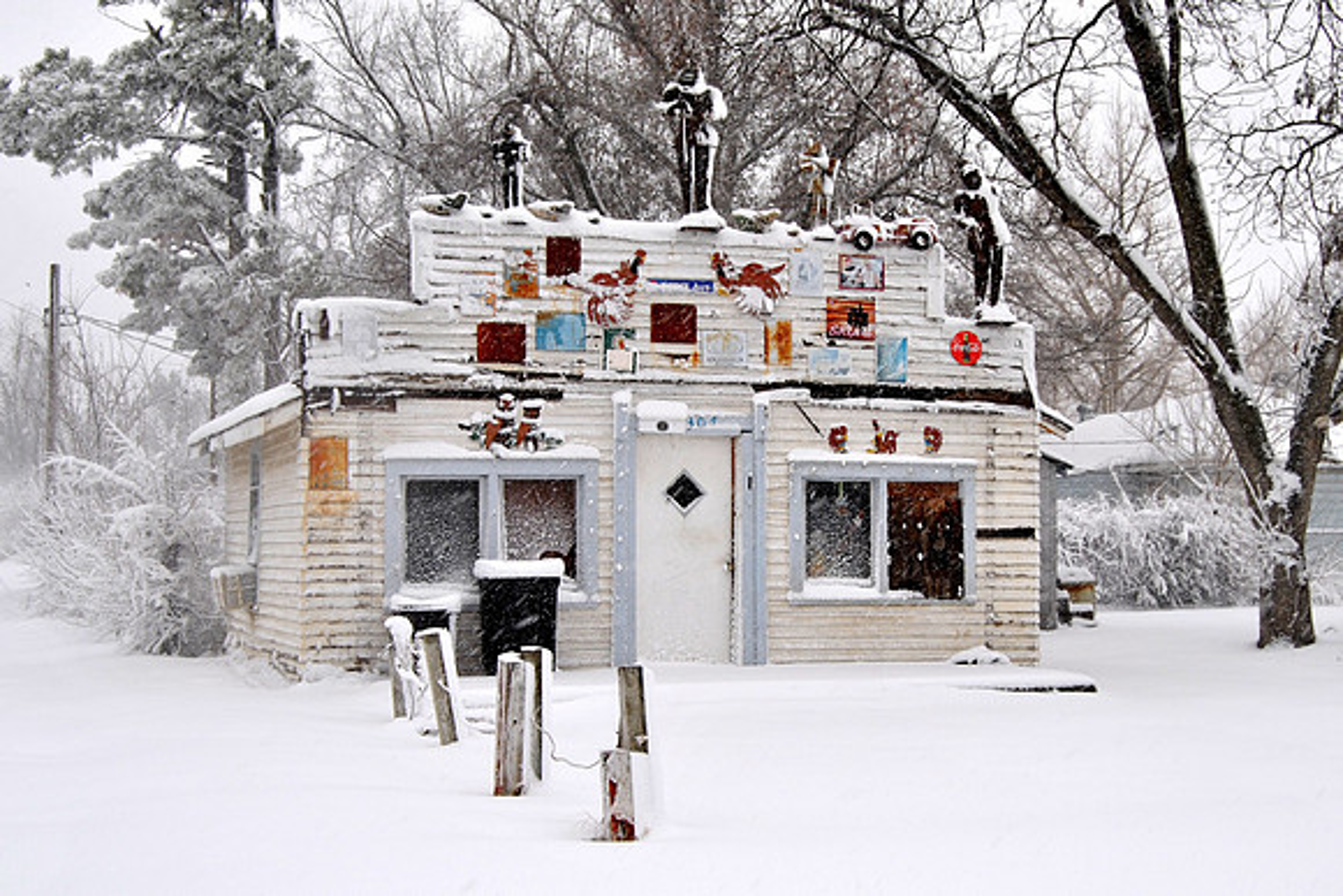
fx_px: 1679
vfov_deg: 29.9
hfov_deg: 43.6
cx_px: 672
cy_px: 448
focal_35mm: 45
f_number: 8
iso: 100
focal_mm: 30
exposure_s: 1/250
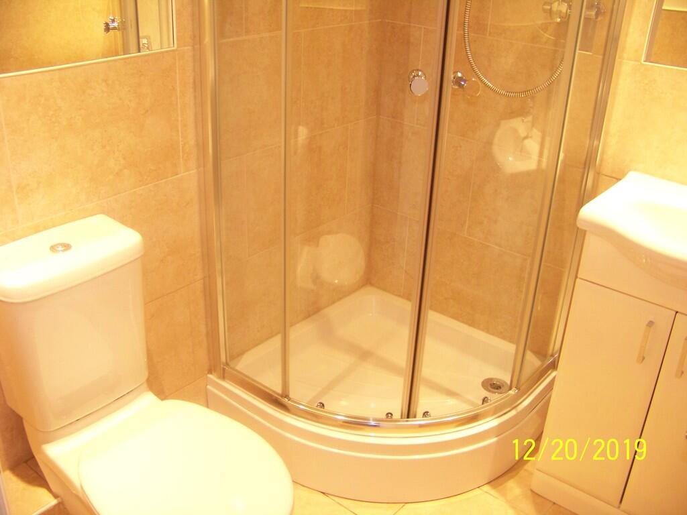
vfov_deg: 39.7
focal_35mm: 36
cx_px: 344
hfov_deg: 51.4
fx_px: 714
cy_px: 258
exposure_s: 1/20
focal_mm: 5.85
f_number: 2.8
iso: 200
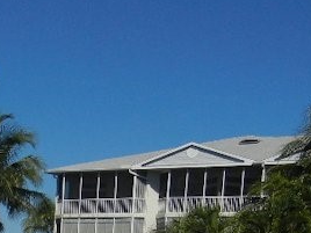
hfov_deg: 18.4
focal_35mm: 101
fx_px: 907
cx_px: -61
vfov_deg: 13.8
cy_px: 338
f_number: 7
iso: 160
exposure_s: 1/1089
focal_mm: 5.4
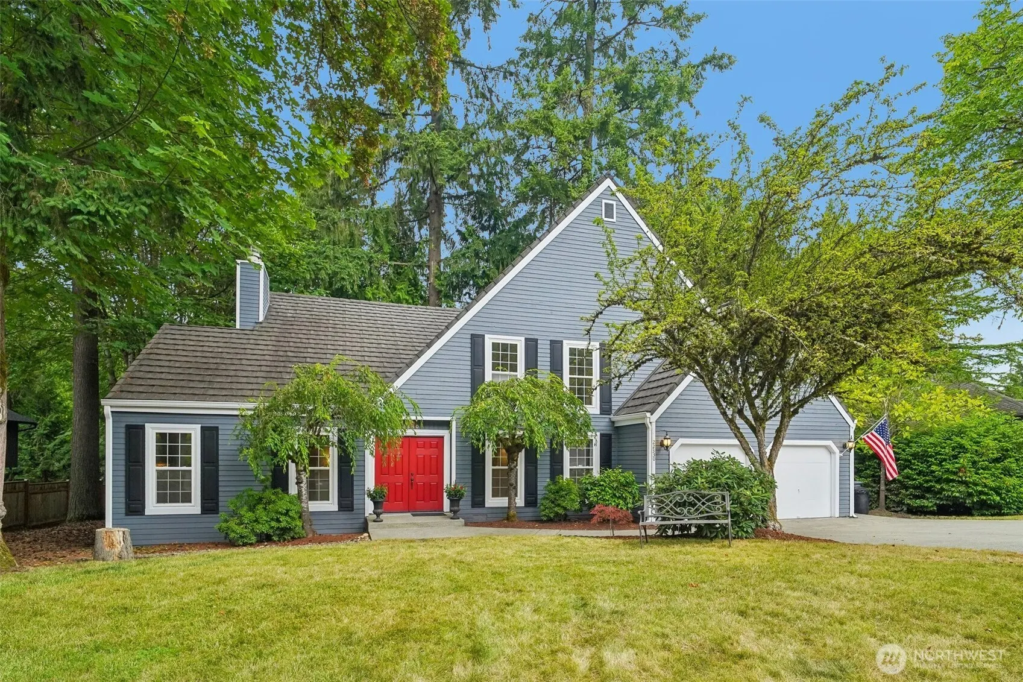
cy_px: 341
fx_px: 455
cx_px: 512
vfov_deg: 73.7
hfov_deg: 96.7
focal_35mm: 16
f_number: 8
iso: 1600
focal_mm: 16
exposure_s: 1/250
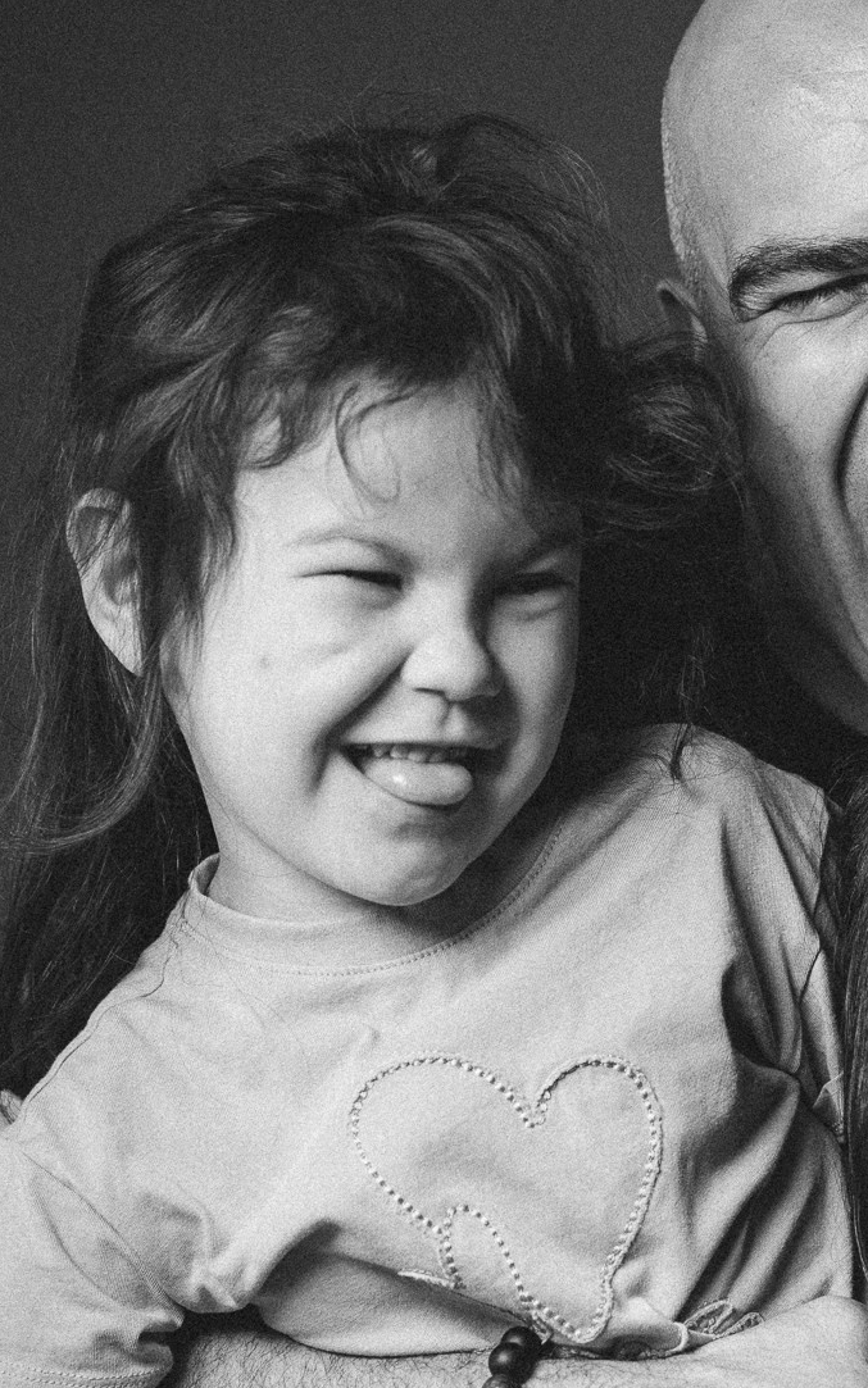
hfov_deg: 7.8
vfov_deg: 12.4
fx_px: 6358
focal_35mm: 168
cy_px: 1004
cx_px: 756
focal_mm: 85
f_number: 3.5
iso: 160
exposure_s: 1/250
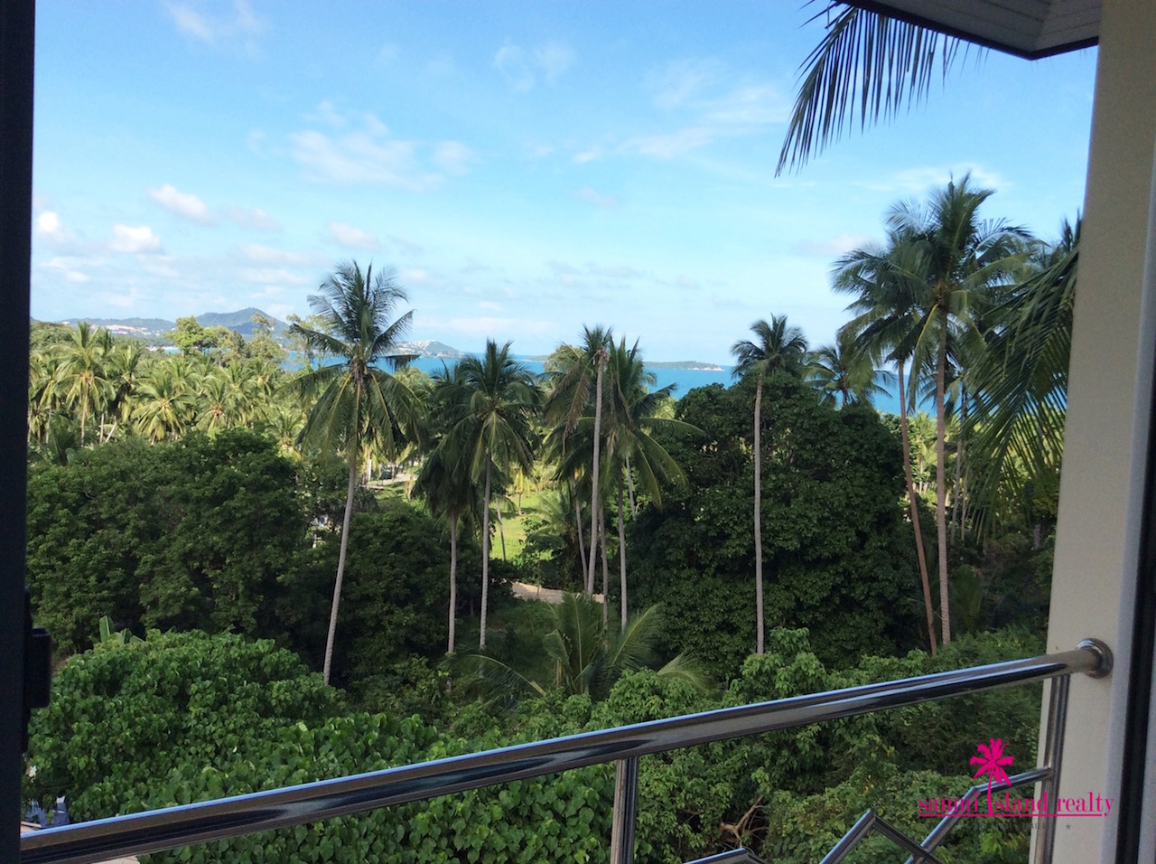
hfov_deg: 56.9
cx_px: 578
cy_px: 432
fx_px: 1067
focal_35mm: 32
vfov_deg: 44.1
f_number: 2.4
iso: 32
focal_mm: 3.3
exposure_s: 1/953
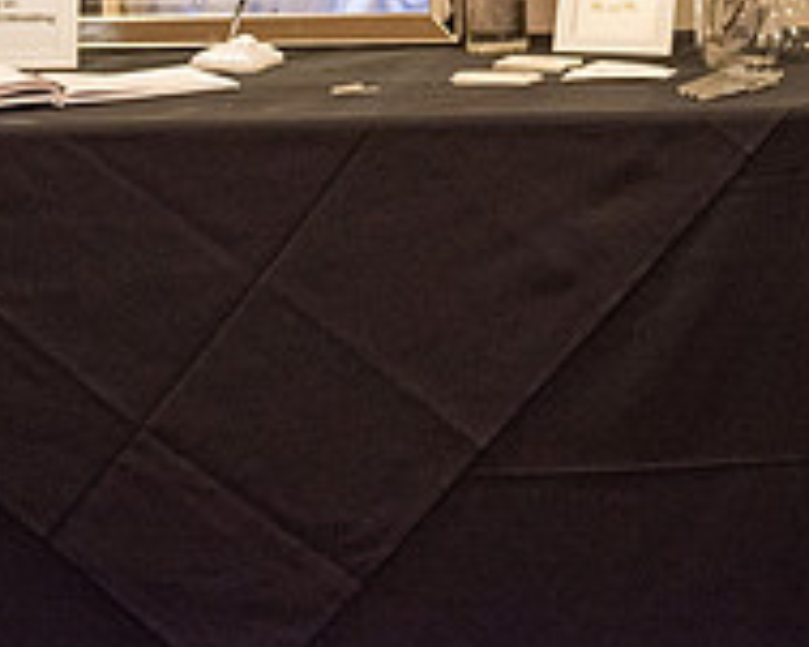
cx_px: 497
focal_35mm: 121
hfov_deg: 15.9
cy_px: -156
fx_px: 2896
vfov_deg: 12.4
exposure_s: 1/125
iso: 1600
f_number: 2.8
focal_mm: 42
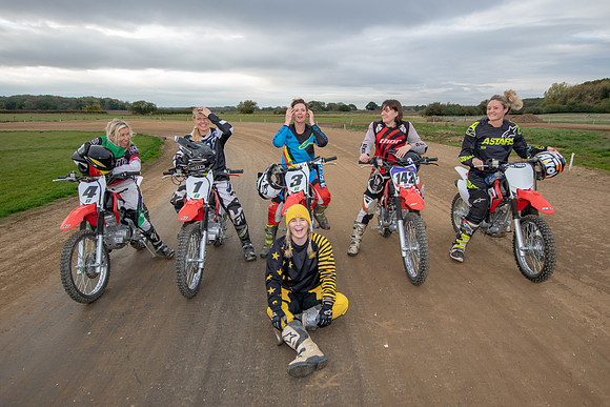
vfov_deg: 56.2
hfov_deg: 77.3
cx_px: 305
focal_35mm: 22
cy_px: 204
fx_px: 381
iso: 400
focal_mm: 15
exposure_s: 1/200
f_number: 6.3
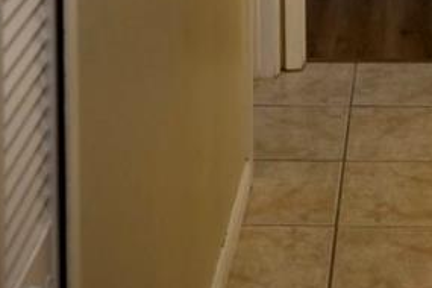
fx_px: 1416
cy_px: -396
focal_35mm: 118
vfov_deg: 10.2
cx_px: 399
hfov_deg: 17.1
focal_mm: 28
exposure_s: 1/160
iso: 1600
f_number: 3.5
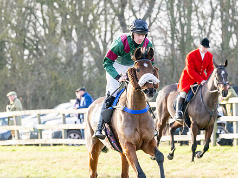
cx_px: 192
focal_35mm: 371
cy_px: 94
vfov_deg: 4.0
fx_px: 2550
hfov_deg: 5.3
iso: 400
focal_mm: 160
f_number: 5
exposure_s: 1/500
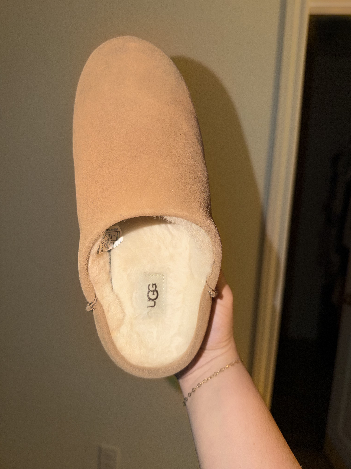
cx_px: 176
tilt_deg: -7.0
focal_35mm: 24
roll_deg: -2.8
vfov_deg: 71.6
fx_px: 324
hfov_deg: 56.8
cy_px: 234
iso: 50
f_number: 1.78
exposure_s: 1/20
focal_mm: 6.76
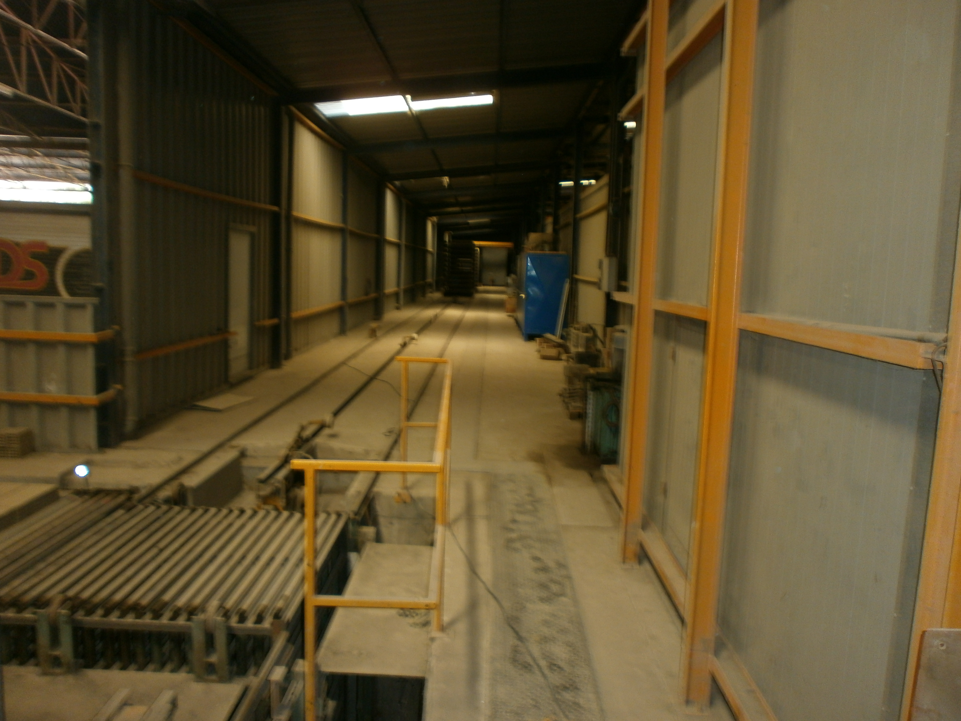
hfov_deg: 65.3
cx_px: 480
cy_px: 360
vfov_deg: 51.4
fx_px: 750
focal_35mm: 27
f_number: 2.9
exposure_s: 1/30
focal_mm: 4.8
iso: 125
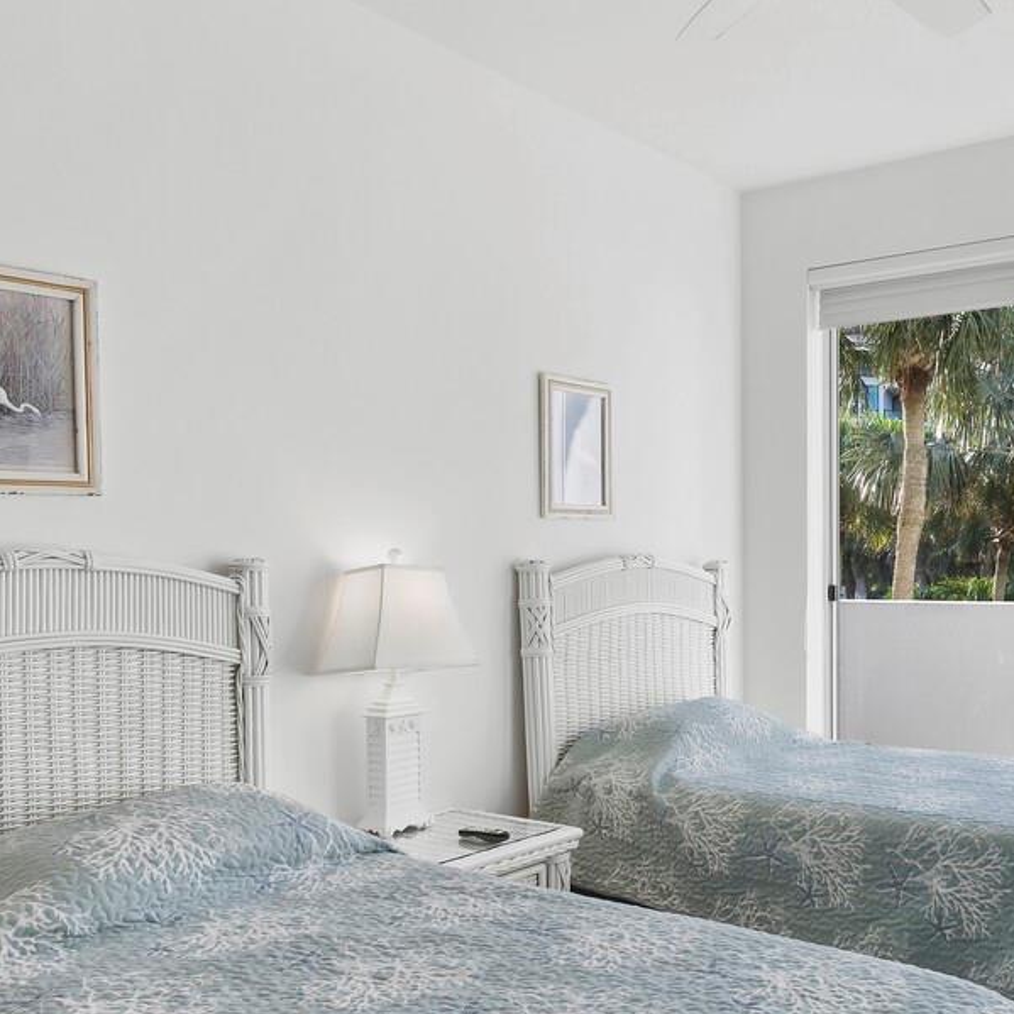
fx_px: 1094
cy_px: 596
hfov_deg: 48.3
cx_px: 728
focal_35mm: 33
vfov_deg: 49.5
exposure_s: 1/30
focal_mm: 7
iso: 400
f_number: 7.1
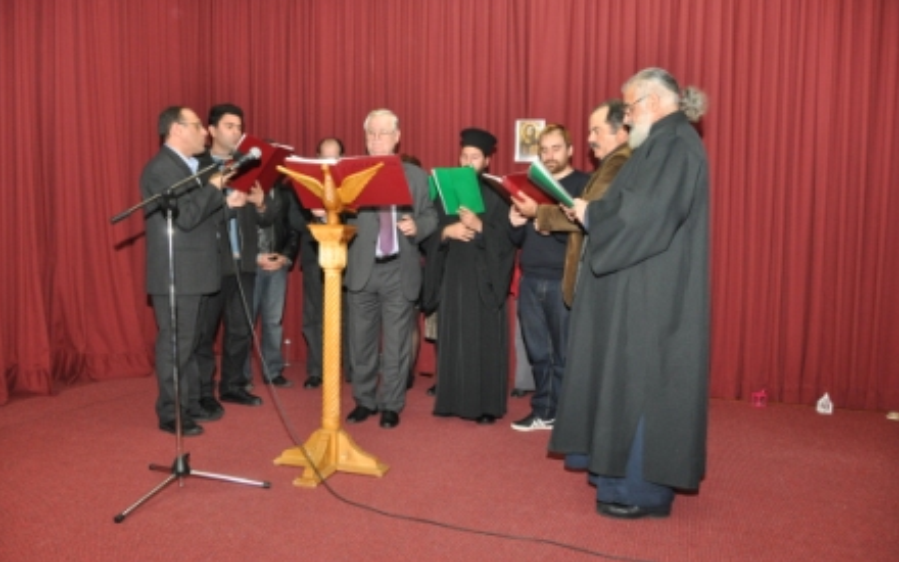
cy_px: 292
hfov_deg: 66.5
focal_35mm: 28
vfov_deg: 44.5
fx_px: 686
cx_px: 450
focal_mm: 18
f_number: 4
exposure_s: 1/60
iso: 800
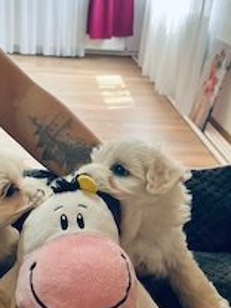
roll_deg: -3.7
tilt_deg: -24.4
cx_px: 93
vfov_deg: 38.2
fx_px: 445
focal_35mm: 50
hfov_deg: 29.0
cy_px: 169
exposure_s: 1/121
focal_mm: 5.1
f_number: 1.6
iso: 100
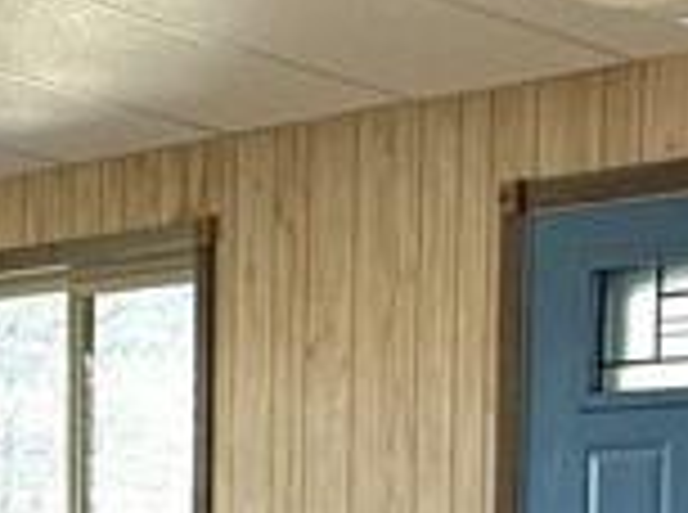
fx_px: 3192
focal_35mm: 161
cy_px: 774
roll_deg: +0.4
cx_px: -90
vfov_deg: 8.9
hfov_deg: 12.1
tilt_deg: -4.6
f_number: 1.78
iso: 200
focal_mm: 6.76
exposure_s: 1/202
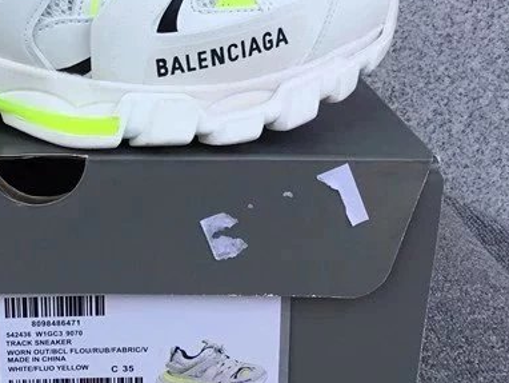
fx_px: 1074
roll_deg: -0.6
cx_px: 39
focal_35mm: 73
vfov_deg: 20.1
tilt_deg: -18.7
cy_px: 113
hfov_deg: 25.7
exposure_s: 1/466
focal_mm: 3.3
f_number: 2.4
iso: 25
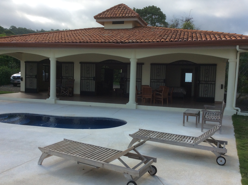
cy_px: 92
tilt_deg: -4.3
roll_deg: -0.3
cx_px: 127
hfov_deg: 55.4
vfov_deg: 42.8
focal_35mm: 33
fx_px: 236
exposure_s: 1/1059
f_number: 2.4
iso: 32
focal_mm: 3.3
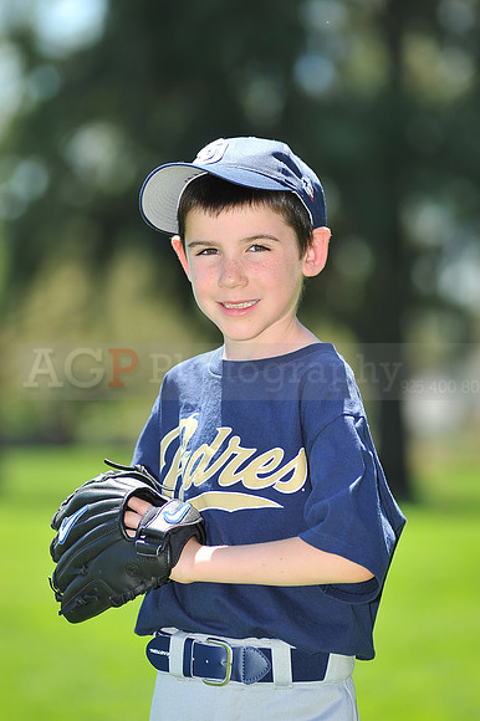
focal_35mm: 180
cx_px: 240
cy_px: 360
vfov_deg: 11.4
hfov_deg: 7.6
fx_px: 3604
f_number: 4.5
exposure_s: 1/640
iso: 200
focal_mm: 180
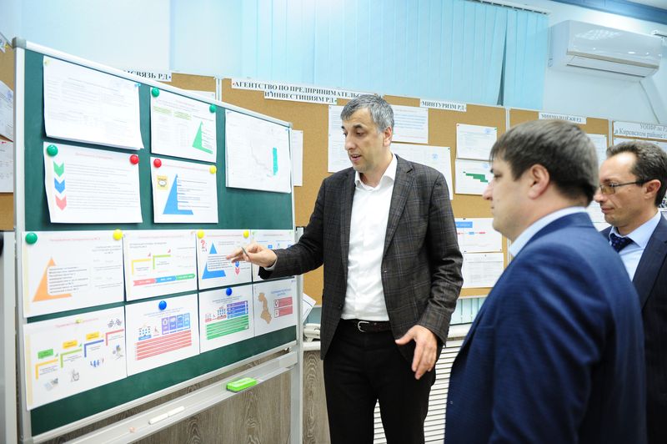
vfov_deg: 47.9
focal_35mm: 27
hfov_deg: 67.4
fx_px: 500
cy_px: 222
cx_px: 334
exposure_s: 1/200
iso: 2500
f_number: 3.2
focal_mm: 27
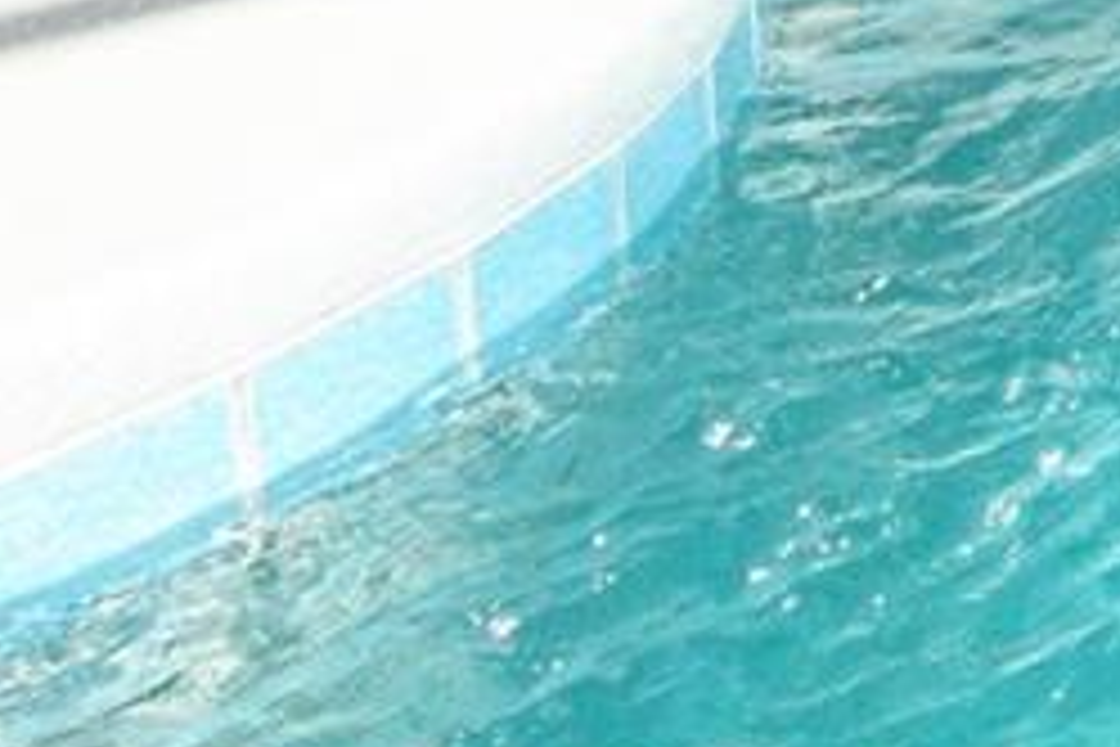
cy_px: -1256
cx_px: 2946
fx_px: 3304
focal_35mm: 106
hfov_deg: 12.8
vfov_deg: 10.4
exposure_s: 1/400
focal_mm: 11
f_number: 10
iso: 400
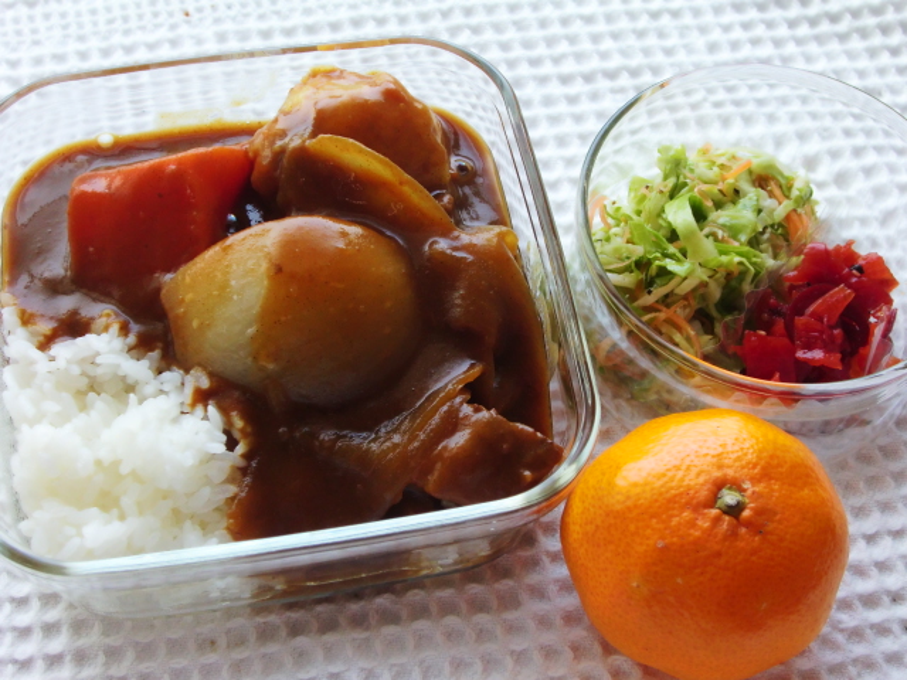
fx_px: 1441
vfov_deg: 26.6
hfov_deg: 34.9
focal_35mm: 55
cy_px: 340
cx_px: 454
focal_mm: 9.8
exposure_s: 1/80
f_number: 3.6
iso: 200
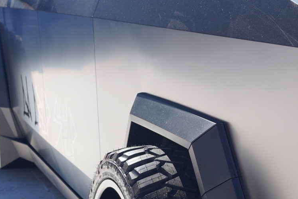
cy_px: 205
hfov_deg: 17.2
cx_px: 312
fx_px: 960
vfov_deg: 11.7
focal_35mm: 116
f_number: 5.6
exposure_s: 1/60
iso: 100
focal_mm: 34
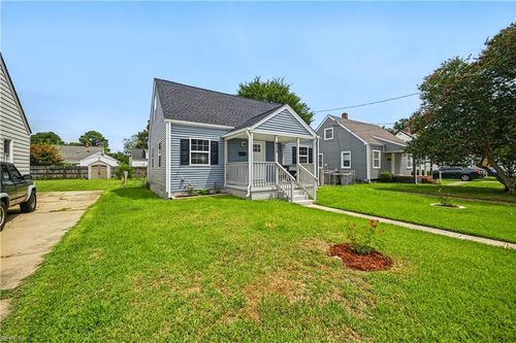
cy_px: 172
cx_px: 258
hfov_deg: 106.3
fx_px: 193
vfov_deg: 83.2
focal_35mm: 14
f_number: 8
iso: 250
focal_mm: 9
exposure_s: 1/400
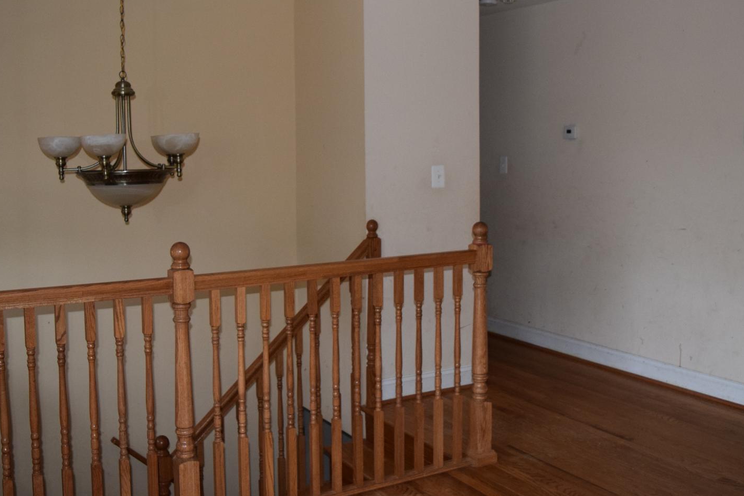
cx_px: 364
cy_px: 186
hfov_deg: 49.6
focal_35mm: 39
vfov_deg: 34.0
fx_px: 806
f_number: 3.5
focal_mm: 18
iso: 1100
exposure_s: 1/60
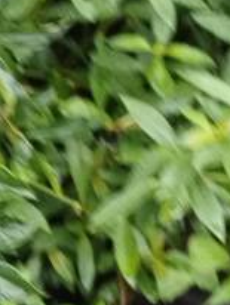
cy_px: 301
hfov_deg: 11.4
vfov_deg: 16.2
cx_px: -215
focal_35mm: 119
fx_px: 1052
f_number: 1.9
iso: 260
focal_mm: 5.52
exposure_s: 1/100
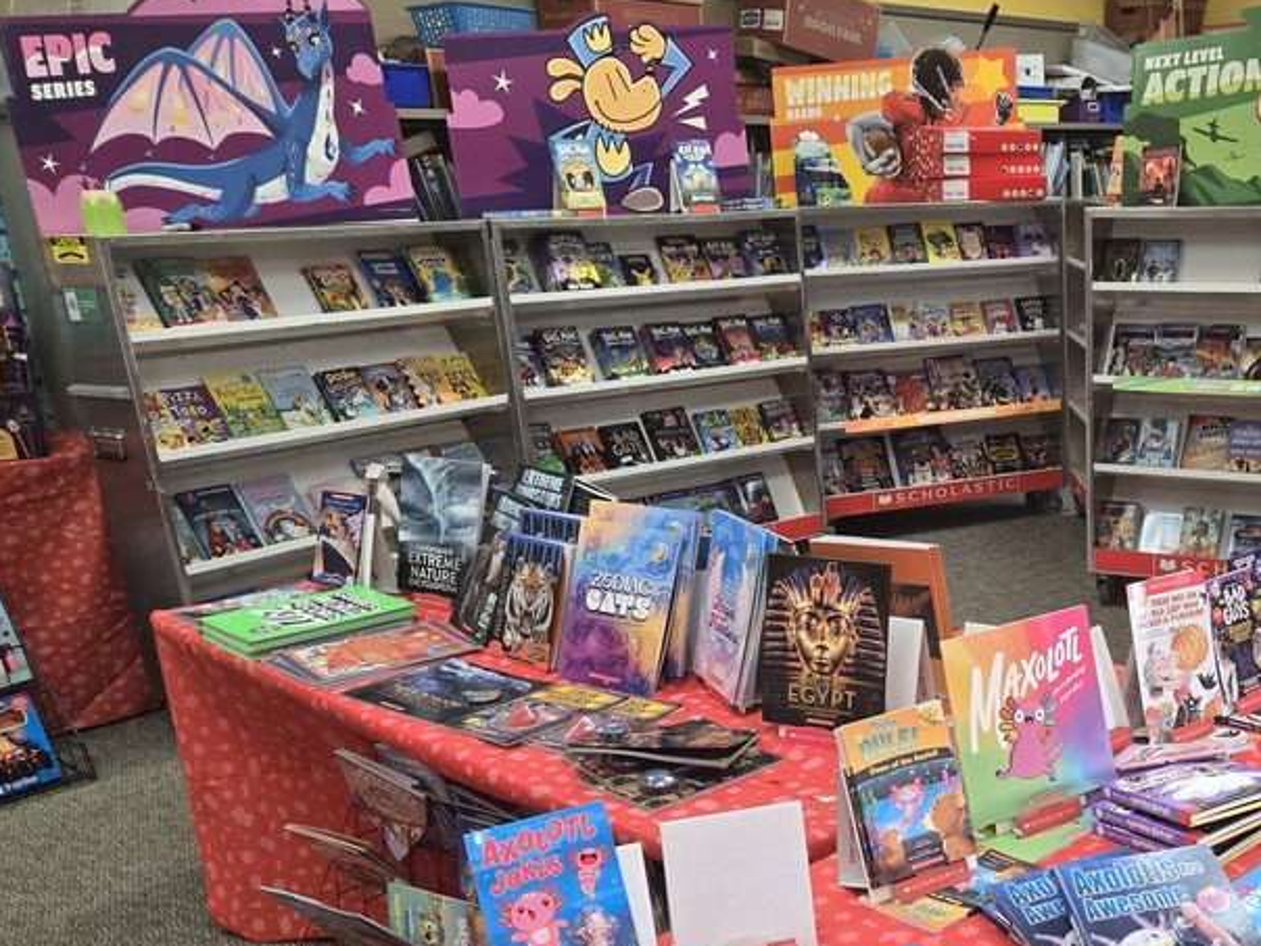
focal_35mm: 39
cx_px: 1063
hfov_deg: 44.7
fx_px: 1421
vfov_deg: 36.3
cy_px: 660
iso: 320
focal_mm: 5.4
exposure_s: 1/120
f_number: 1.8
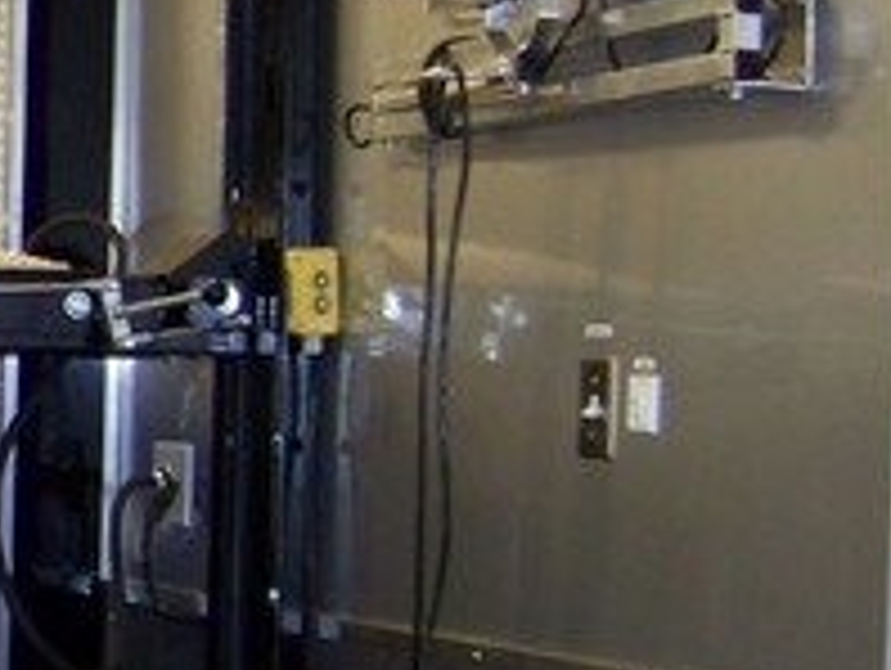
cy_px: 438
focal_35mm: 127
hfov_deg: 14.5
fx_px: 3273
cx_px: -436
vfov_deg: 11.7
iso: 200
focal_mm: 5.85
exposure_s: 1/30
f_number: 2.8
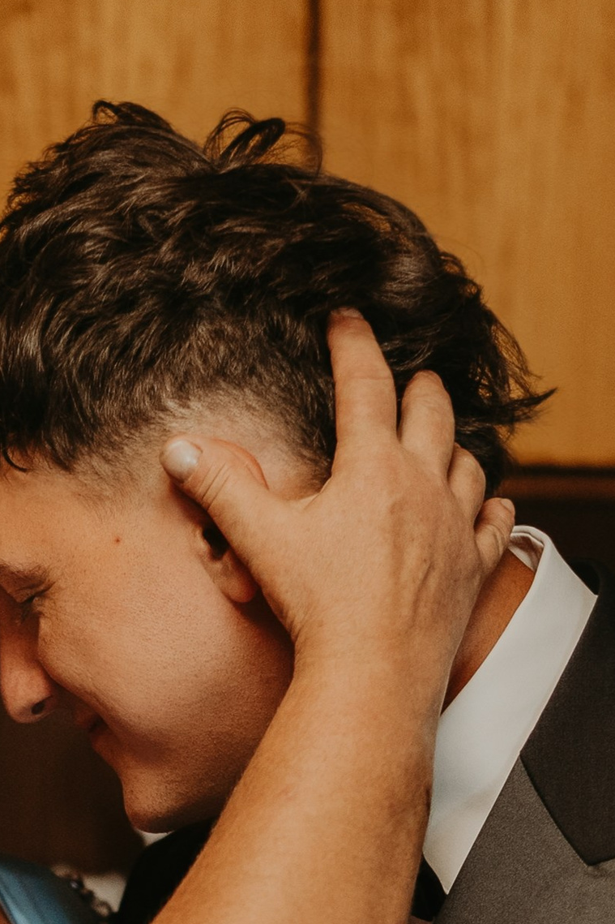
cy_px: 1442
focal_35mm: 118
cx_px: 47
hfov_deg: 11.5
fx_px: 3024
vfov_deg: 15.8
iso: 800
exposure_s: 1/500
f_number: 1.8
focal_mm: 35
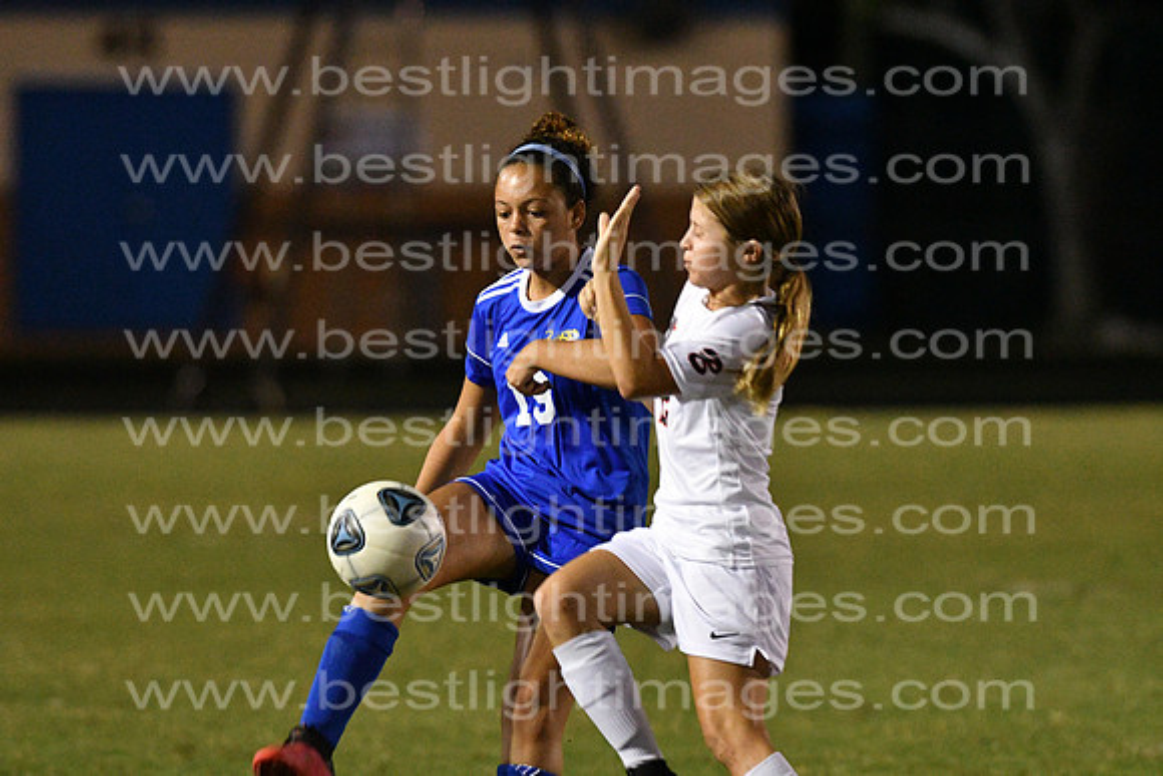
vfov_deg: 3.1
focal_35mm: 450
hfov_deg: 4.6
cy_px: 388
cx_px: 582
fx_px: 14540
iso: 10000
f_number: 3.5
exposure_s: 1/640
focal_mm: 300
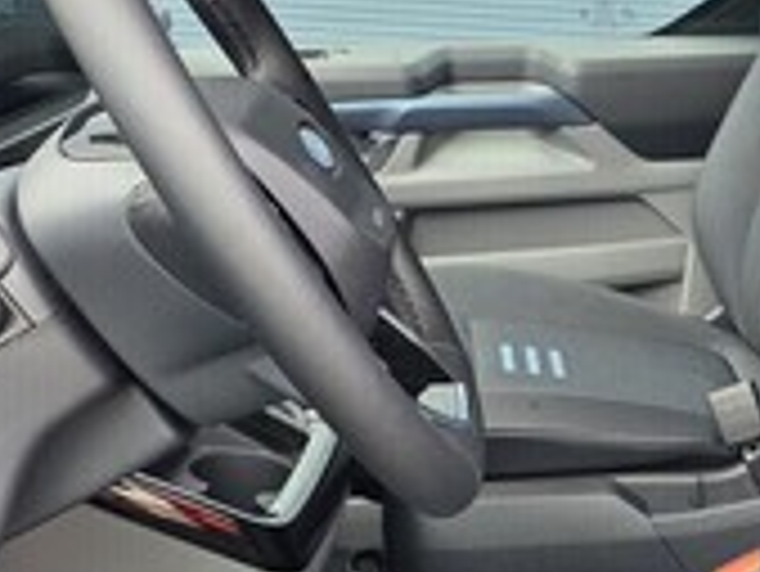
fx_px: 1648
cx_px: 773
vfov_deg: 19.5
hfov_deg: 24.7
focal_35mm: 75
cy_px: 453
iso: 80
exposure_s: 1/100
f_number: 1.7
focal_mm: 6.3
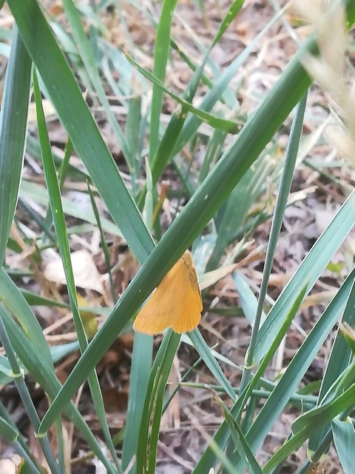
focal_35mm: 69
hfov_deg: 21.3
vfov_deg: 28.2
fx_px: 943
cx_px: 178
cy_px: 237
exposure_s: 1/33.3
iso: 125
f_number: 2.2
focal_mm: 3.83
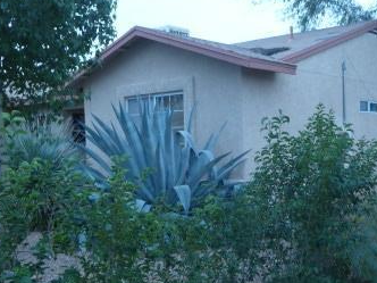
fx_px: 588
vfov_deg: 26.9
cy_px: 185
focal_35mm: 54
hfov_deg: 35.2
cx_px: 255
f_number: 3.3
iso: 100
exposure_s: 1/160
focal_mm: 4.7
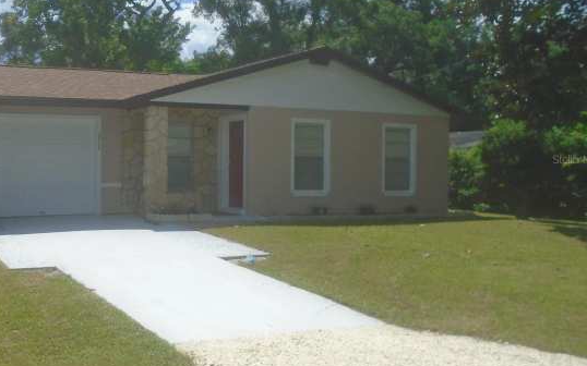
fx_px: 656
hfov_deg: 46.9
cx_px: 168
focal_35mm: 41
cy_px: 159
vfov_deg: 31.2
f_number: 8
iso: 100
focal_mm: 4.6
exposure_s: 1/250
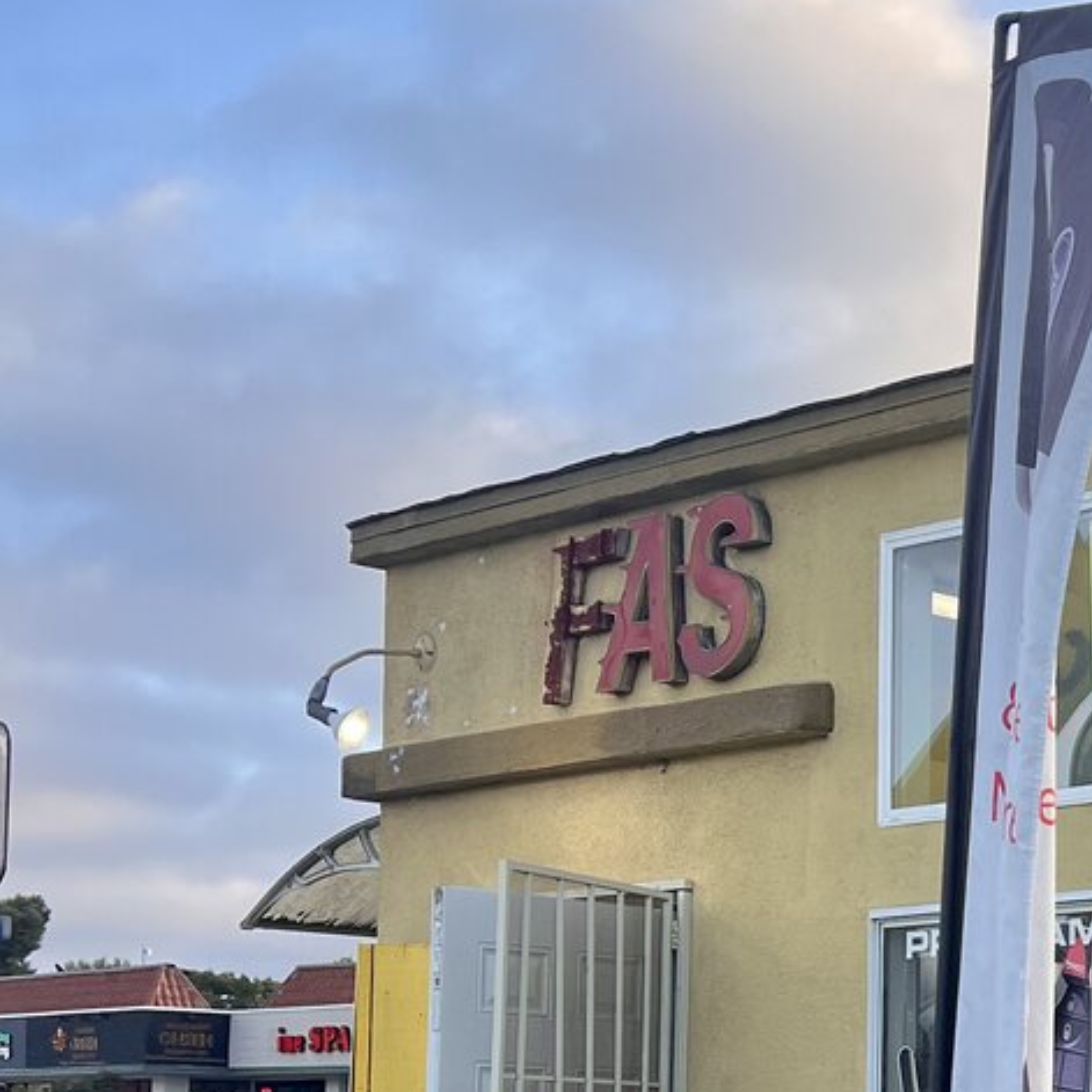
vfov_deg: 21.6
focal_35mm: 78
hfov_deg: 20.7
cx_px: 1317
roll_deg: -0.8
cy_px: 1013
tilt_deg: +1.7
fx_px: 2784
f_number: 1.5
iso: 50
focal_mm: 5.7
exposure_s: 1/982
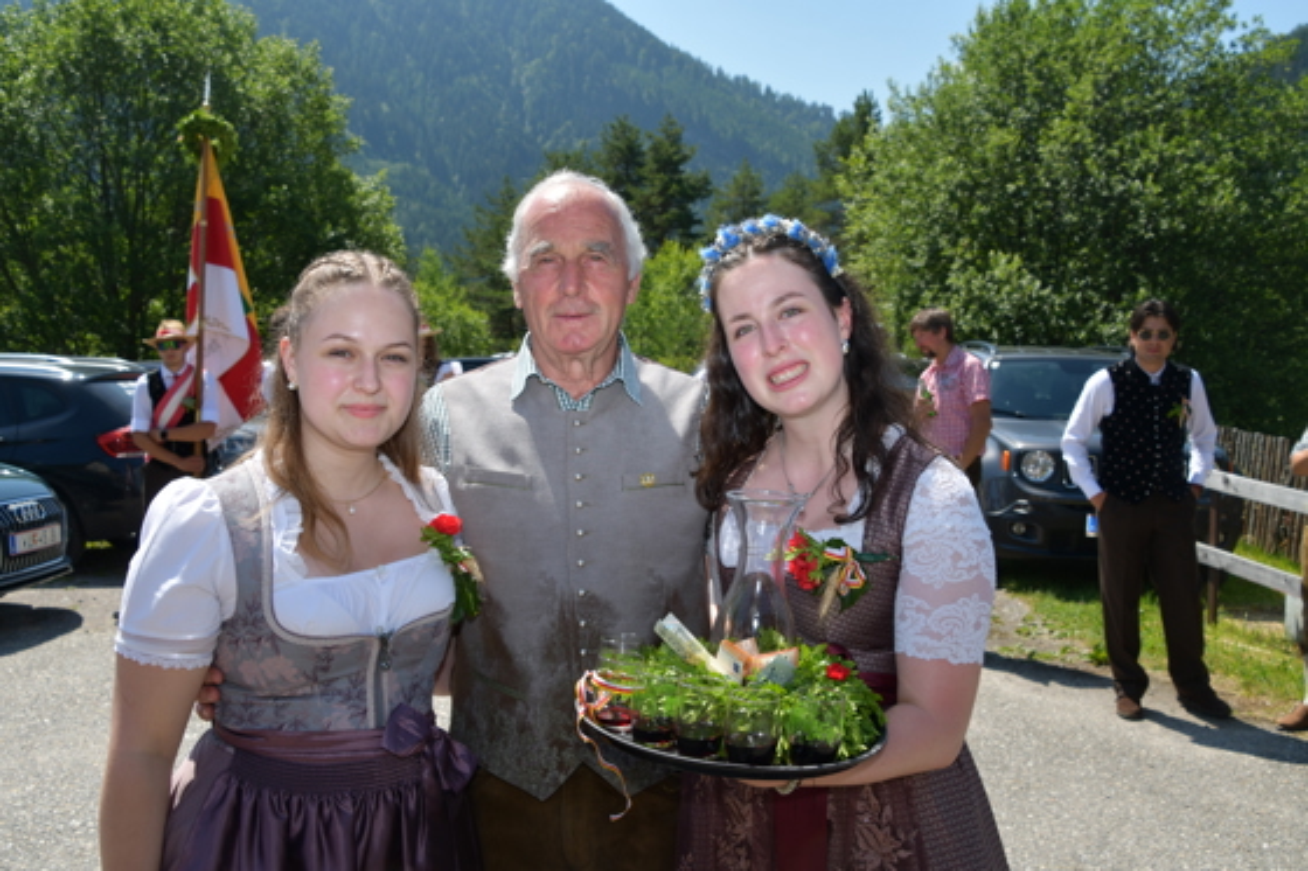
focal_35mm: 36
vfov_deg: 36.9
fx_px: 1308
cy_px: 436
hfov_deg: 53.1
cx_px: 654
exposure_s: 1/250
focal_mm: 24
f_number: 8
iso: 100
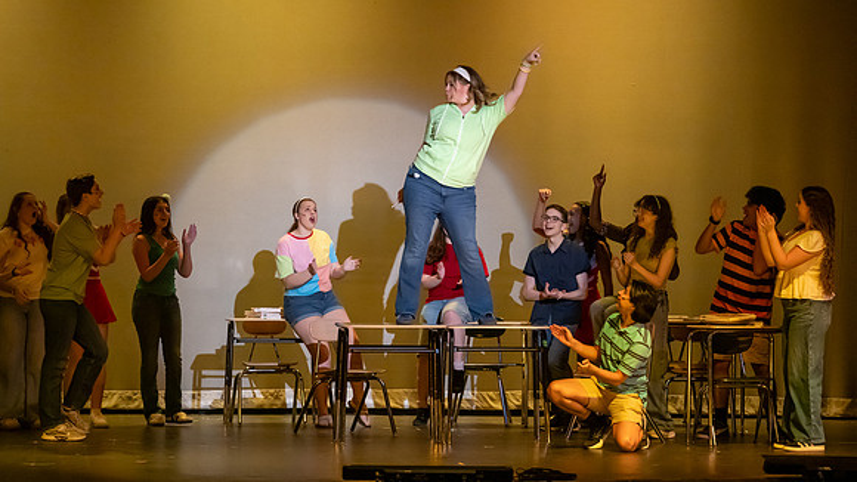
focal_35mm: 139
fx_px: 3151
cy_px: 176
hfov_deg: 15.5
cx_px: 512
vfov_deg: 8.7
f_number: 2.8
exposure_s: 1/500
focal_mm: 110
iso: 3600
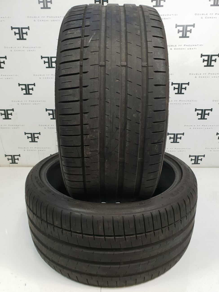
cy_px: 146
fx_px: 219
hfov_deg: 53.1
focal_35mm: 26
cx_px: 110
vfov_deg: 67.3
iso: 160
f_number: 2.4
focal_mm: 4.3
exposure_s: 1/50
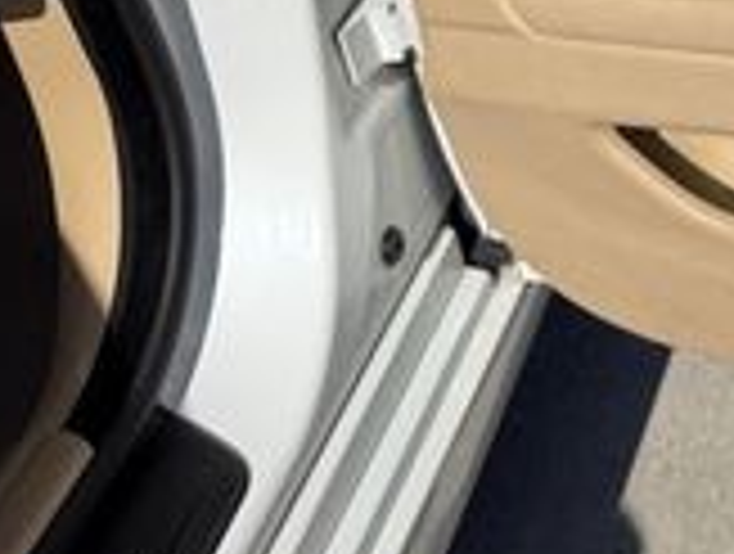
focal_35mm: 94
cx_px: 1391
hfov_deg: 16.6
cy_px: -171
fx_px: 1998
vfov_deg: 15.1
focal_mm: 6.76
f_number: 1.78
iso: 80
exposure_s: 1/7353
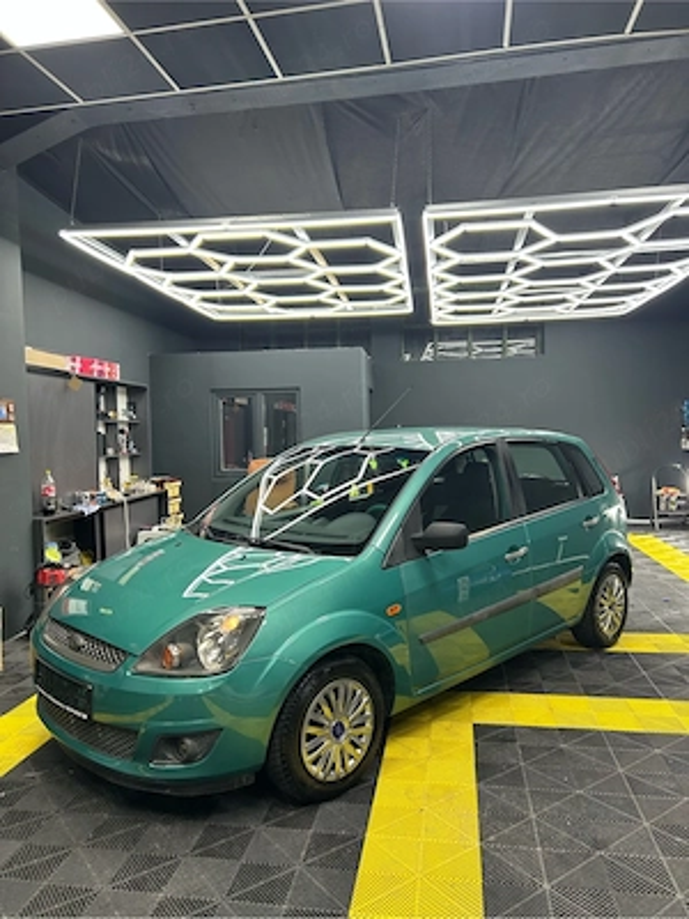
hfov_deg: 53.1
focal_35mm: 26
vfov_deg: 67.3
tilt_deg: -2.1
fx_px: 690
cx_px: 344
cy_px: 460
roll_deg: +0.8
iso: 80
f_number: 1.5
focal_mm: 5.7
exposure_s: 1/100
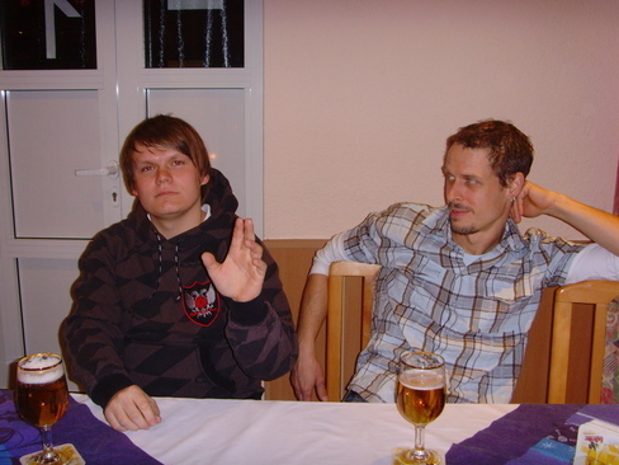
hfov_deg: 46.8
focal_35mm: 40
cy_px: 234
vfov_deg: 36.0
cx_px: 312
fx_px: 715
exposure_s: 1/45
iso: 200
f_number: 3.5
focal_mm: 6.6
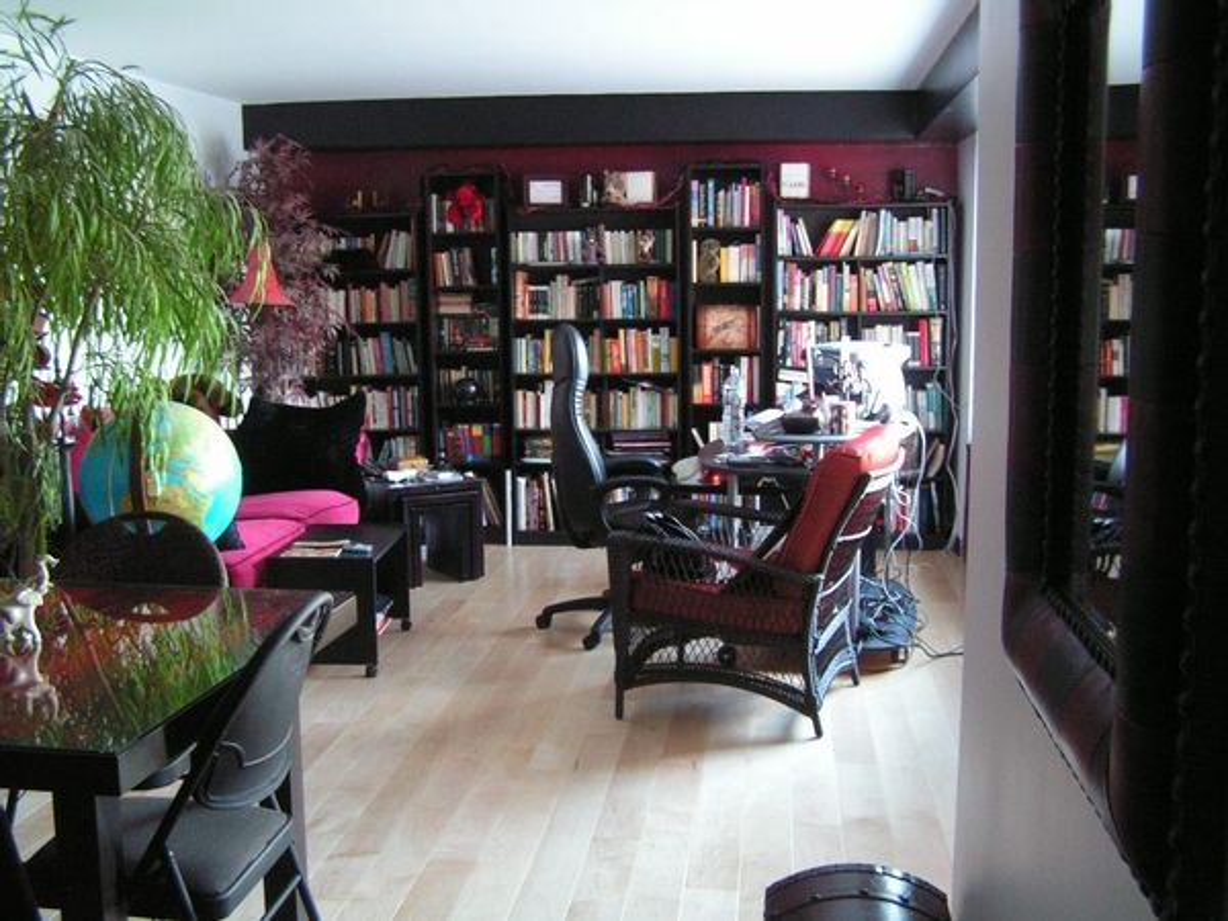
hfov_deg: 49.0
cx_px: 614
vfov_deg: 37.7
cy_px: 460
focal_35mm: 38
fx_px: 1348
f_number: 2.8
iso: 200
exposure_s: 1/6
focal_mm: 6.3
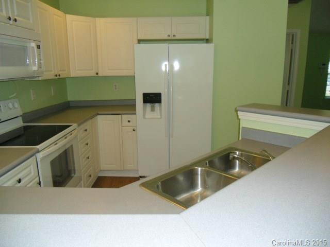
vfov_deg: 51.4
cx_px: 165
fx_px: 257
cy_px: 124
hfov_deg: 65.3
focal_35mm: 27
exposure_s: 1/60
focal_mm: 4.9
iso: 200
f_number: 3.2
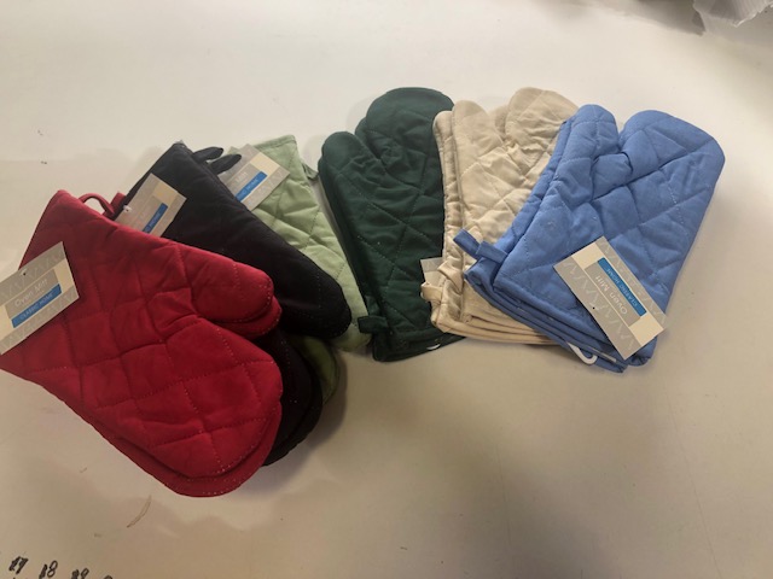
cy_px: 290
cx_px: 386
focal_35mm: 28
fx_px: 625
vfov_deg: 49.7
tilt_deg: -58.1
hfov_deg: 63.4
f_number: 1.8
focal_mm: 3.99
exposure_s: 1/120
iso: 25
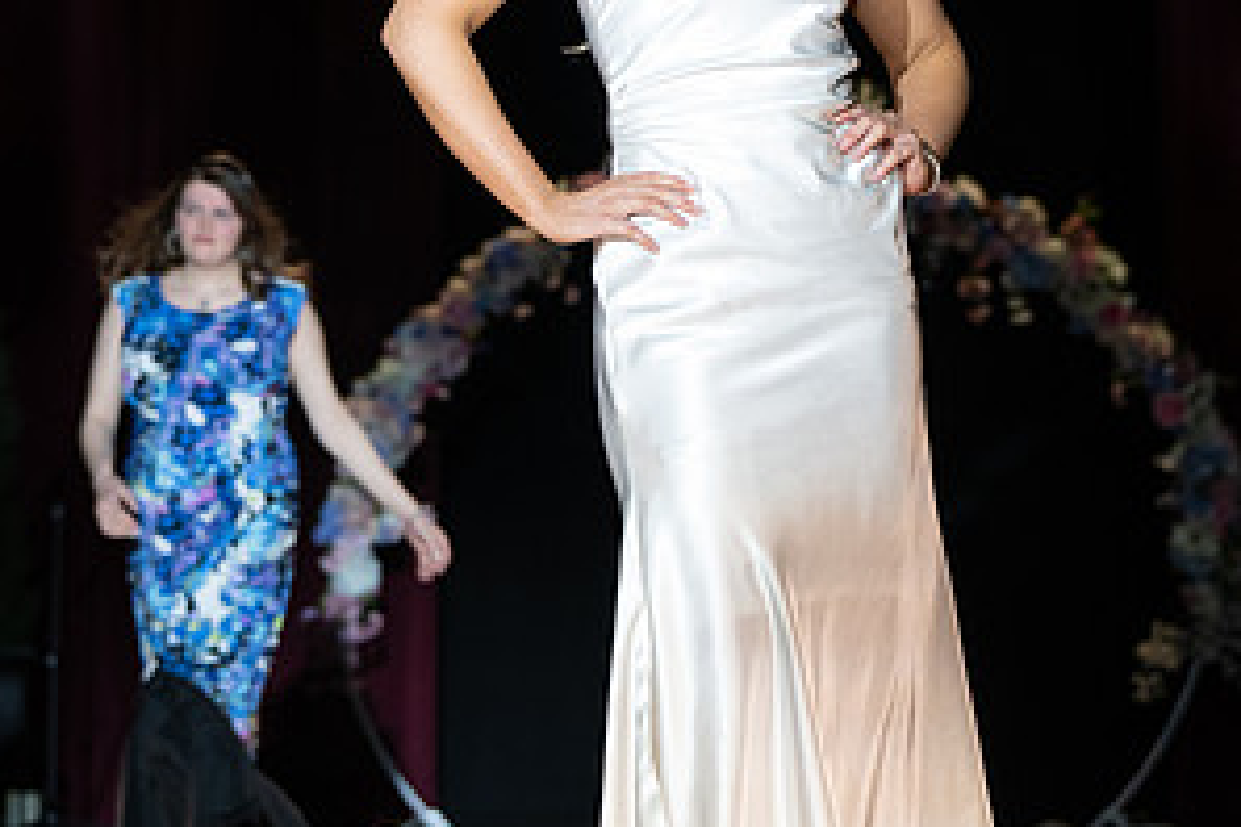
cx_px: 548
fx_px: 6687
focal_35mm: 194
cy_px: 333
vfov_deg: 7.1
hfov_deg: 10.6
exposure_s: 1/640
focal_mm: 80
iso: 800
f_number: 3.5
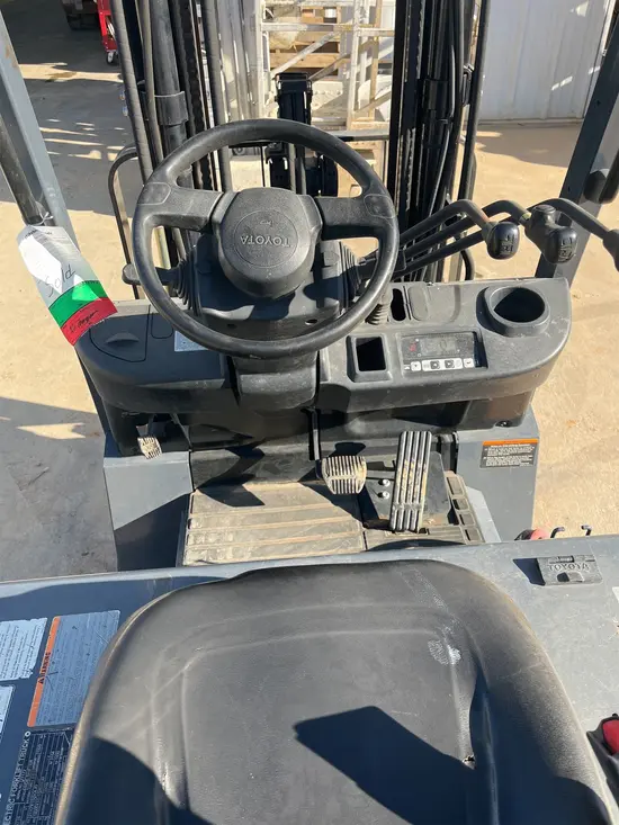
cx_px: 310
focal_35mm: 26
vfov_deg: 67.3
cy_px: 412
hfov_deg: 53.1
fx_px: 620
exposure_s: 1/833
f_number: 1.6
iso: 50
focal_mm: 5.1
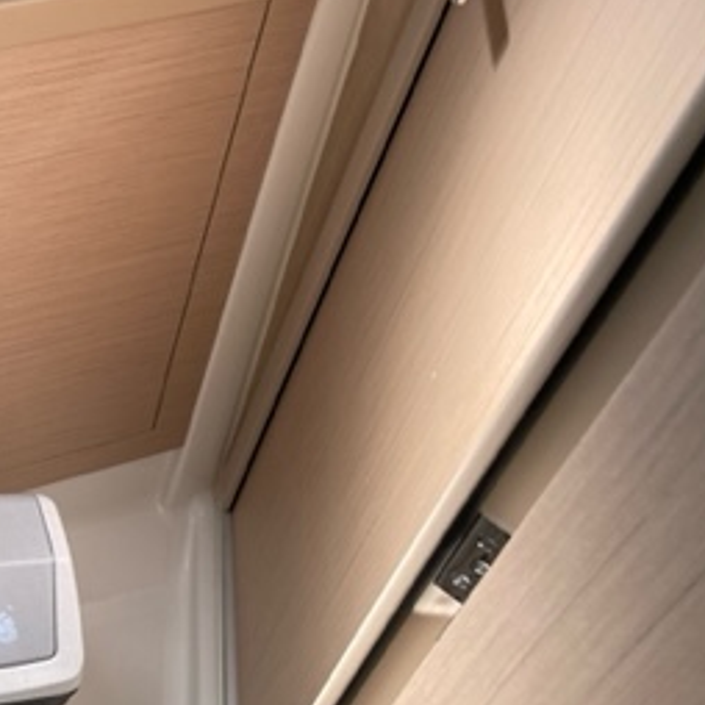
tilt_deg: -46.6
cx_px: -100
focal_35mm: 58
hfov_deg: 26.8
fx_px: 1336
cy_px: 294
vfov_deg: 29.5
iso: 64
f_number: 1.6
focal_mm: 4.2
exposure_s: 1/121
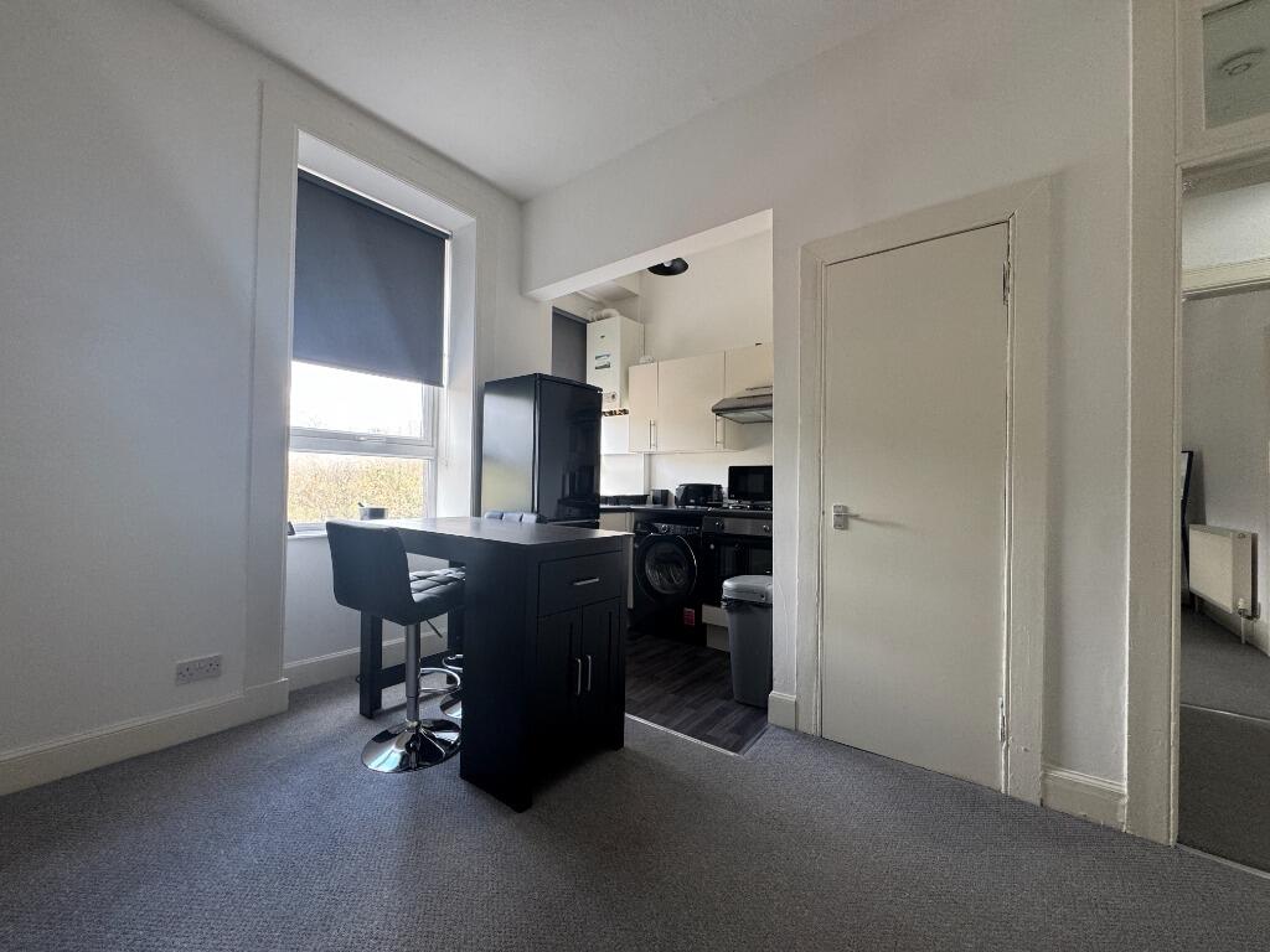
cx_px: 635
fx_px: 514
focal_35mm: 14
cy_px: 476
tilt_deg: +1.3
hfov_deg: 102.1
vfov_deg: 85.7
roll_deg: -0.5
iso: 160
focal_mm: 2.22
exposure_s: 1/99
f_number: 2.2
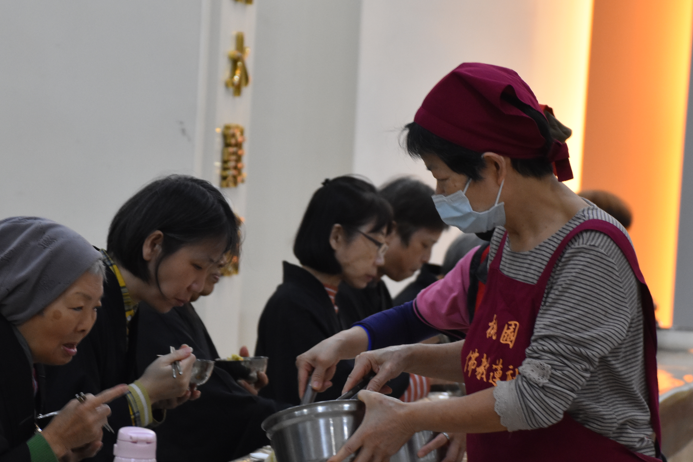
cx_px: 310
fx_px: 4402
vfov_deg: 6.0
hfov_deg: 9.0
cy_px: 271
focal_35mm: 229
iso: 1600
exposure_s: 1/100
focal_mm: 105
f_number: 5.6
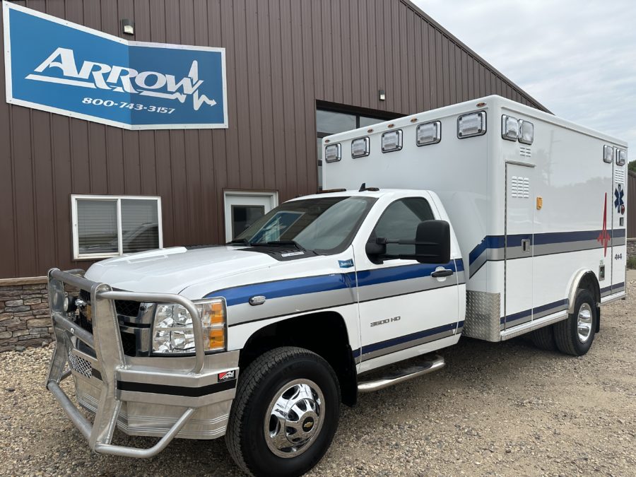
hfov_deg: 71.6
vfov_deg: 56.8
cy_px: 238
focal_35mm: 24
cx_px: 318
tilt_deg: -0.4
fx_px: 441
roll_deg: +1.5
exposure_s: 1/3717
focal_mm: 6.86
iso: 80
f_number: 1.78
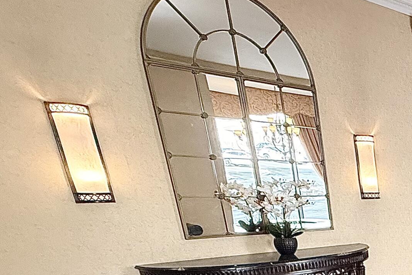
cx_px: 555
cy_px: 347
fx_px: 469
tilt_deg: -20.7
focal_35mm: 41
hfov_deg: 32.8
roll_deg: -0.1
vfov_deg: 27.7
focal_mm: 2.22
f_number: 2.2
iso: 320
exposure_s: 1/120
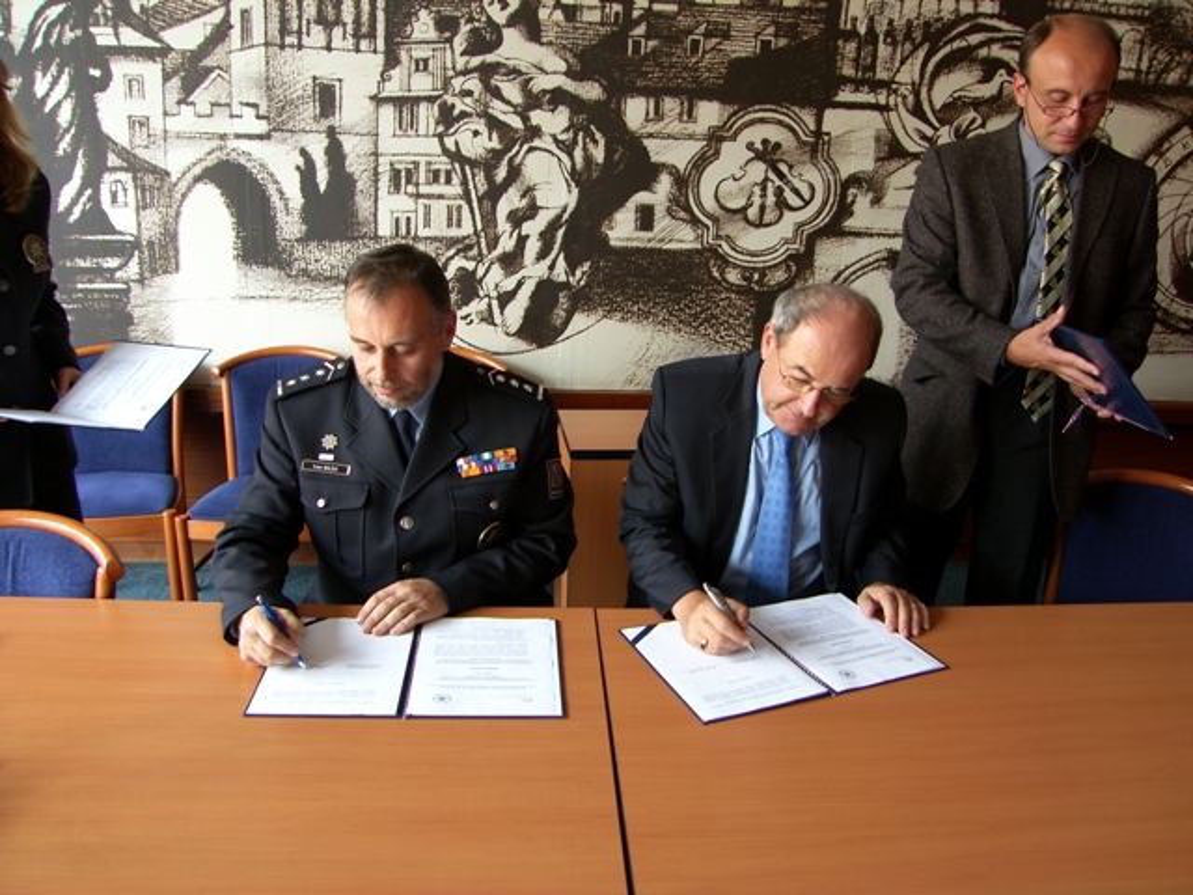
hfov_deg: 63.4
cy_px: 448
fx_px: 965
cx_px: 596
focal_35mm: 28
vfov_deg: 49.7
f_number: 2.2
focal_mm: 7.4
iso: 50
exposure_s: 1/30
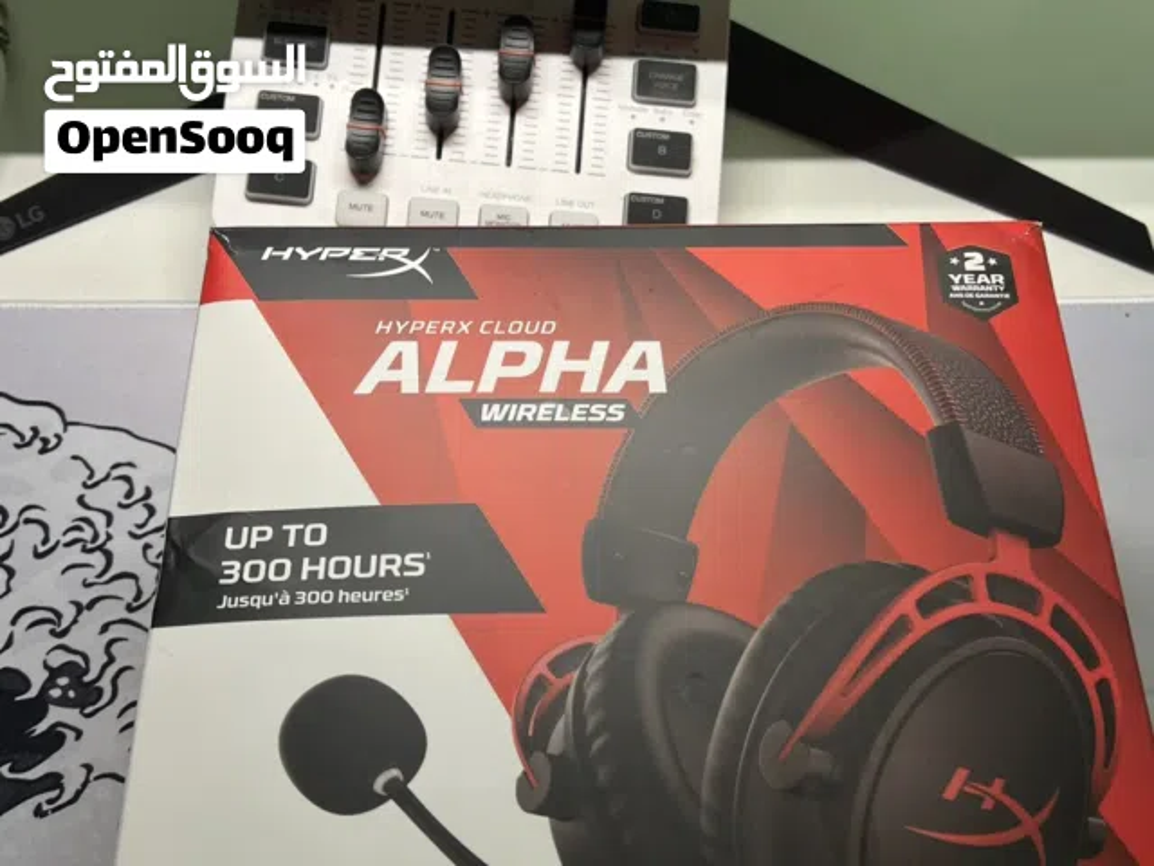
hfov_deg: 67.3
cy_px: 433
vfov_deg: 53.1
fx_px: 867
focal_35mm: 26
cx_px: 577
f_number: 1.5
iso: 40
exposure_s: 1/121
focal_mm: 5.7
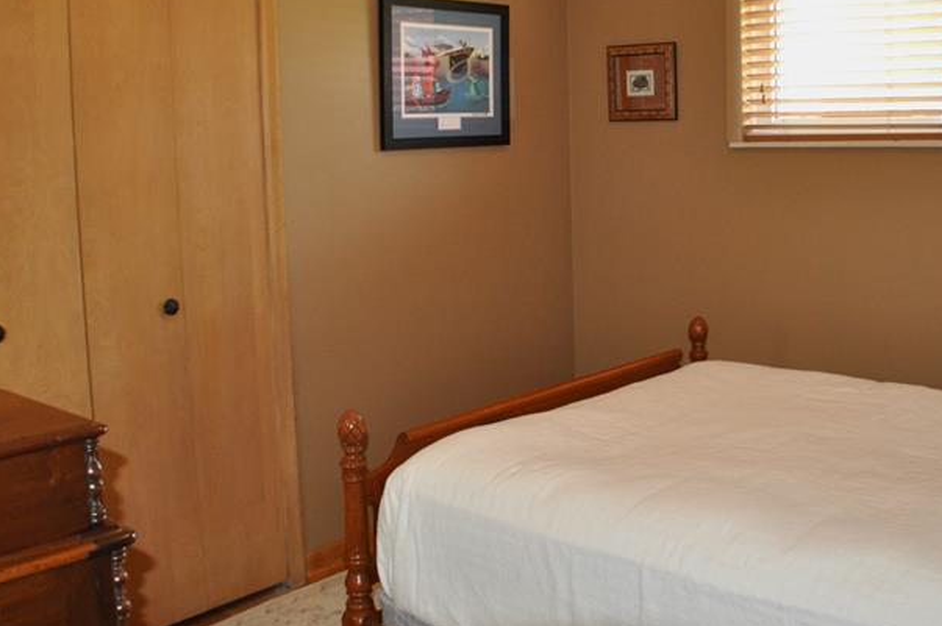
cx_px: 559
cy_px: 214
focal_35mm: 56
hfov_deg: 35.6
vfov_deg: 24.0
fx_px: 1464
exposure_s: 1/60
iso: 640
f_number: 3.8
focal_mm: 22
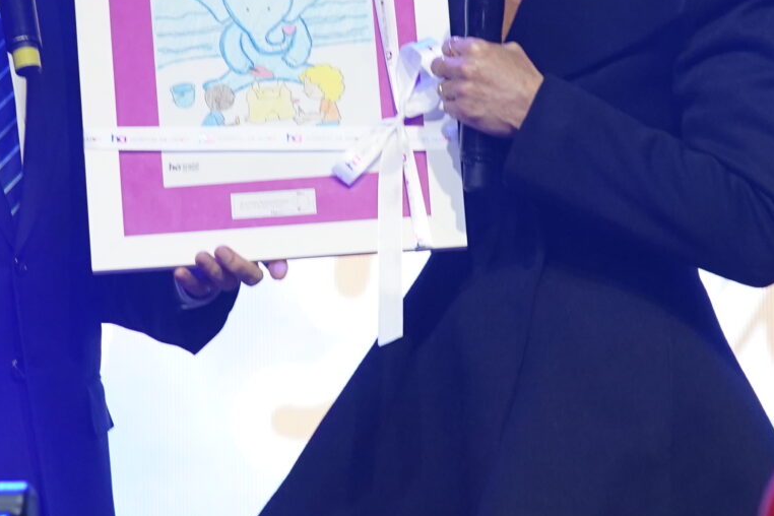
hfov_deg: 3.1
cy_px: 8
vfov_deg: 2.0
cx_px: 321
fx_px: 14447
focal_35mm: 672
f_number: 5
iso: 2000
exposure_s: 1/160
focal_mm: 200
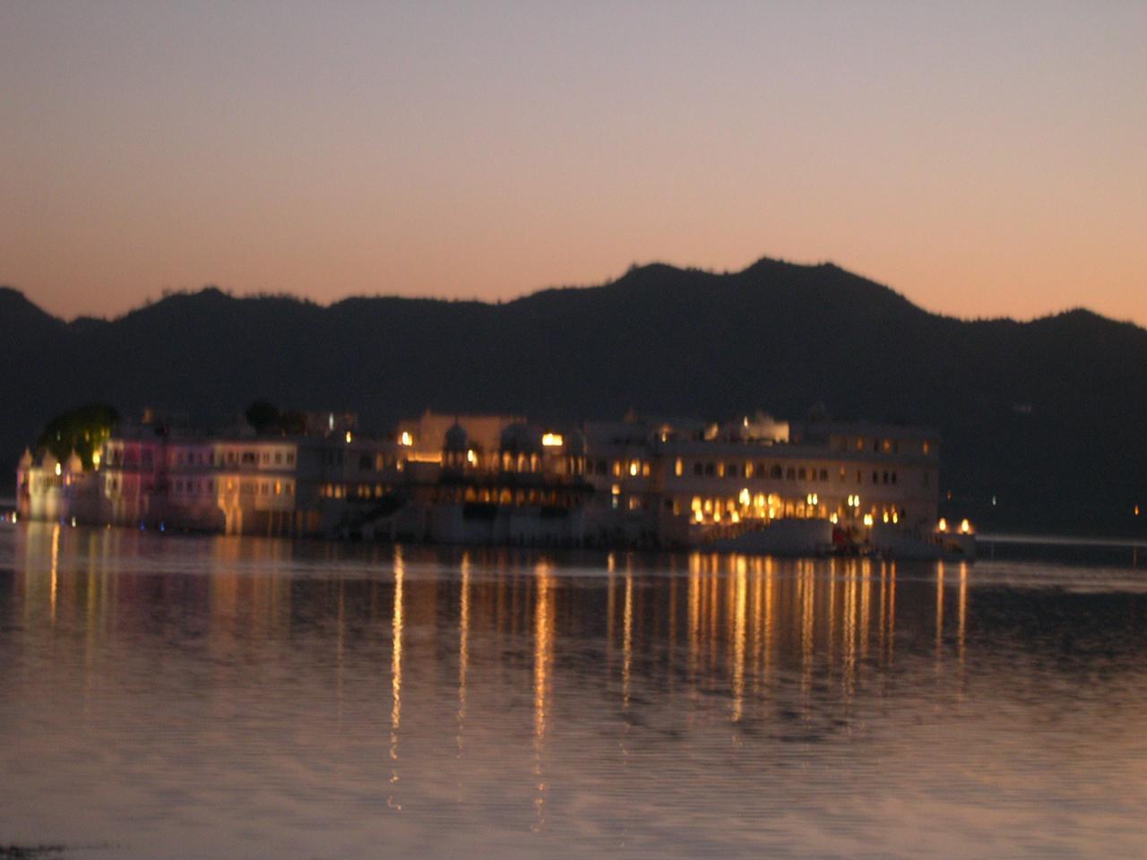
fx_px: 3380
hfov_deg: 19.3
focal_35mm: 102
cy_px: 430
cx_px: 574
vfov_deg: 14.5
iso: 200
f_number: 4.8
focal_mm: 21.6
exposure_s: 1
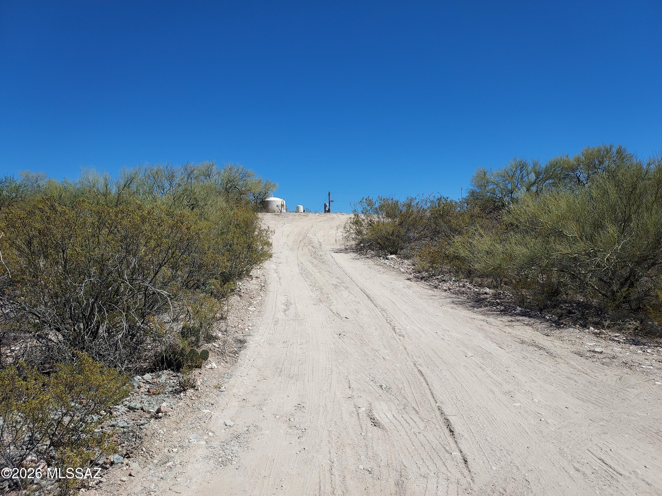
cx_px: 331
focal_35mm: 24
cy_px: 248
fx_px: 459
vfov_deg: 56.8
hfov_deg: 71.6
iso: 40
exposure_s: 1/1929
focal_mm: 4.6
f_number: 1.8
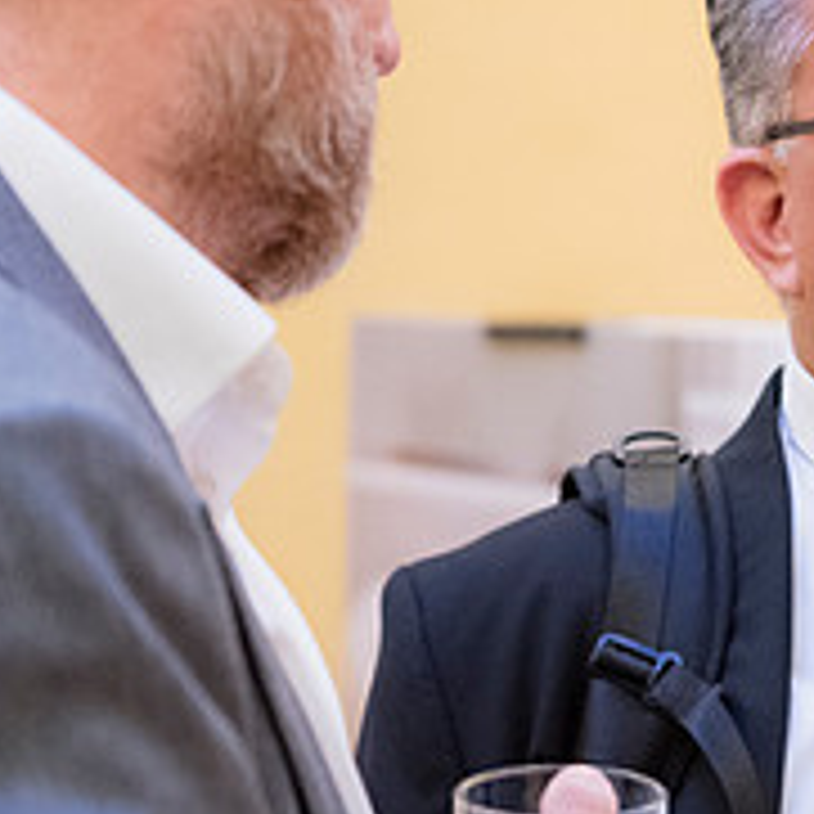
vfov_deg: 9.1
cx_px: 1016
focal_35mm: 191
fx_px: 5081
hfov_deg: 9.0
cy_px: 218
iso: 6400
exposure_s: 1/125
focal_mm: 70
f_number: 2.8
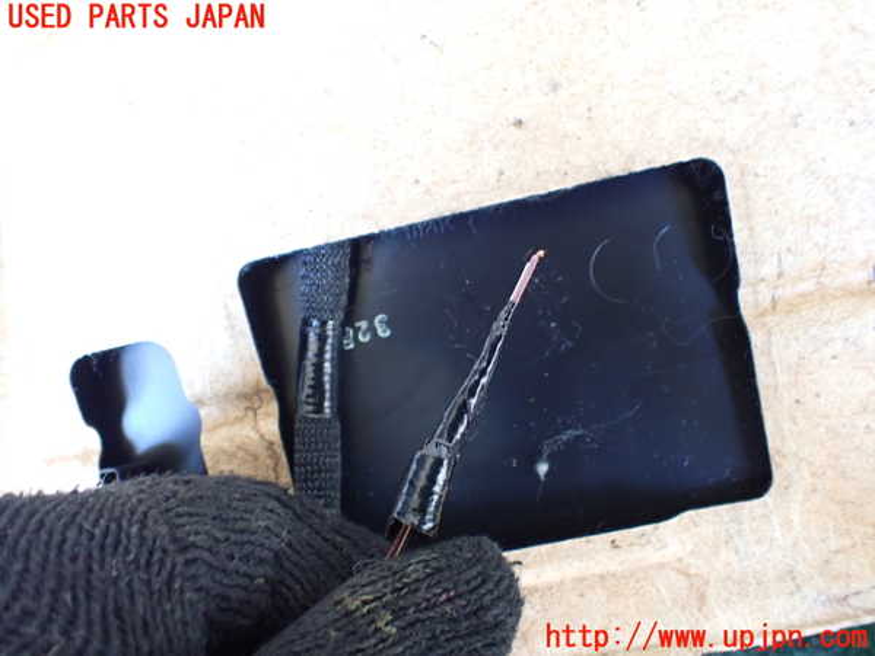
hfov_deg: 60.0
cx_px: 438
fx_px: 758
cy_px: 328
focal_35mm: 30
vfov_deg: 46.8
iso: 800
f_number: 2.3
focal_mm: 5.4
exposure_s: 1/60
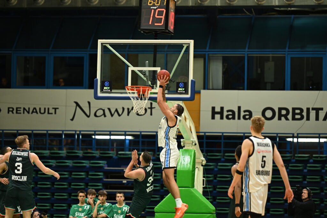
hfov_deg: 11.7
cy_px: 109
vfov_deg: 7.8
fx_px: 1590
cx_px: 164
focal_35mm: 175
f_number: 3.5
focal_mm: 175
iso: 1250
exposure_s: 1/800
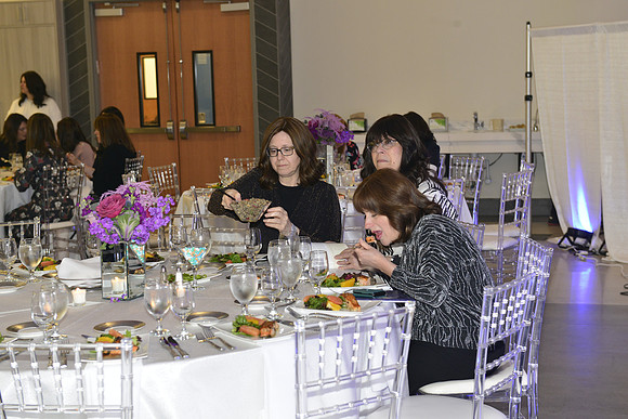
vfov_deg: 20.6
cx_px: 314
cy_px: 210
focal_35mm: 66
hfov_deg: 30.5
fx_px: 1152
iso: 1000
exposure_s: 1/60
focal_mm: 66
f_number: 5
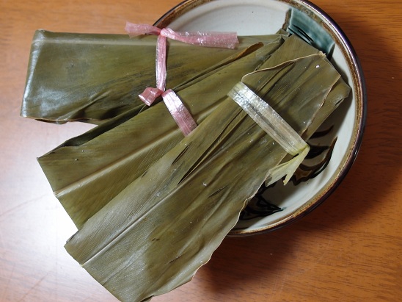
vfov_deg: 35.1
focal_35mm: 41
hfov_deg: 45.8
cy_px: 151
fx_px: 476
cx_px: 201
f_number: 2
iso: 200
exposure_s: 1/20
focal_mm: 8.99
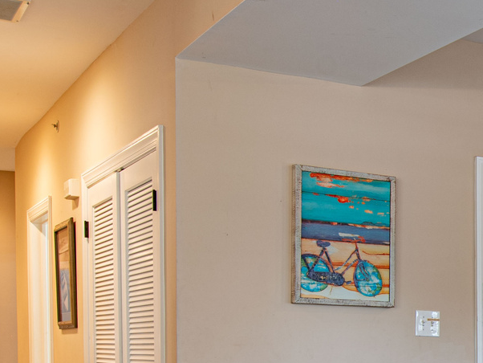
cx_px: 711
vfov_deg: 19.4
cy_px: 388
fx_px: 1019
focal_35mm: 73
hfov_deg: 22.3
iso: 64
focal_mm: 14
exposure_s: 2.5
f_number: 9
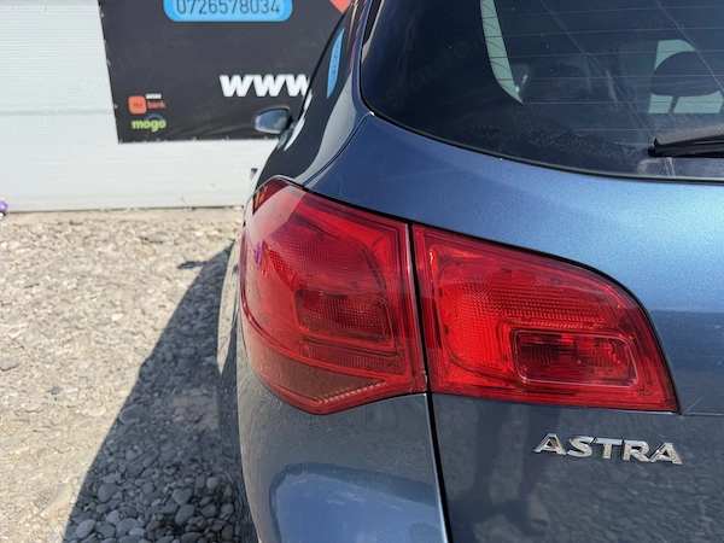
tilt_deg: -19.1
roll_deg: +0.7
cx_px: 362
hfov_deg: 71.6
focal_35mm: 24
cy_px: 272
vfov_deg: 56.8
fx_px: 502
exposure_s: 1/3584
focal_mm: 6.76
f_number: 1.78
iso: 80
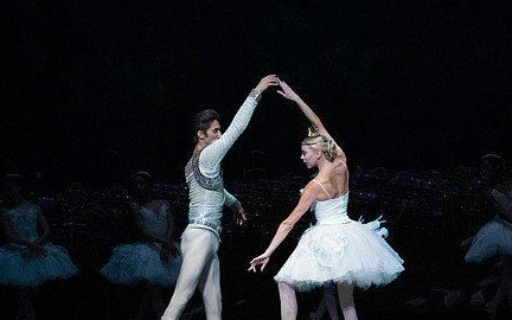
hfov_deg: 7.7
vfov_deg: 4.8
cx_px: 302
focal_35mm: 274
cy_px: 209
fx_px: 3823
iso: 25600
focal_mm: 200
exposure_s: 1/400
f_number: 5
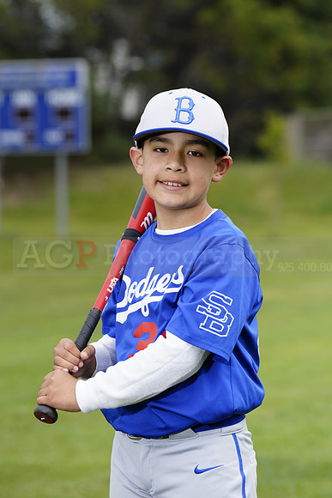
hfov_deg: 7.4
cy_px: 249
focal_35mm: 185
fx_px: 2557
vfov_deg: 11.1
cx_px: 166
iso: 100
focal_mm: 185
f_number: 6.3
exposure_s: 1/250
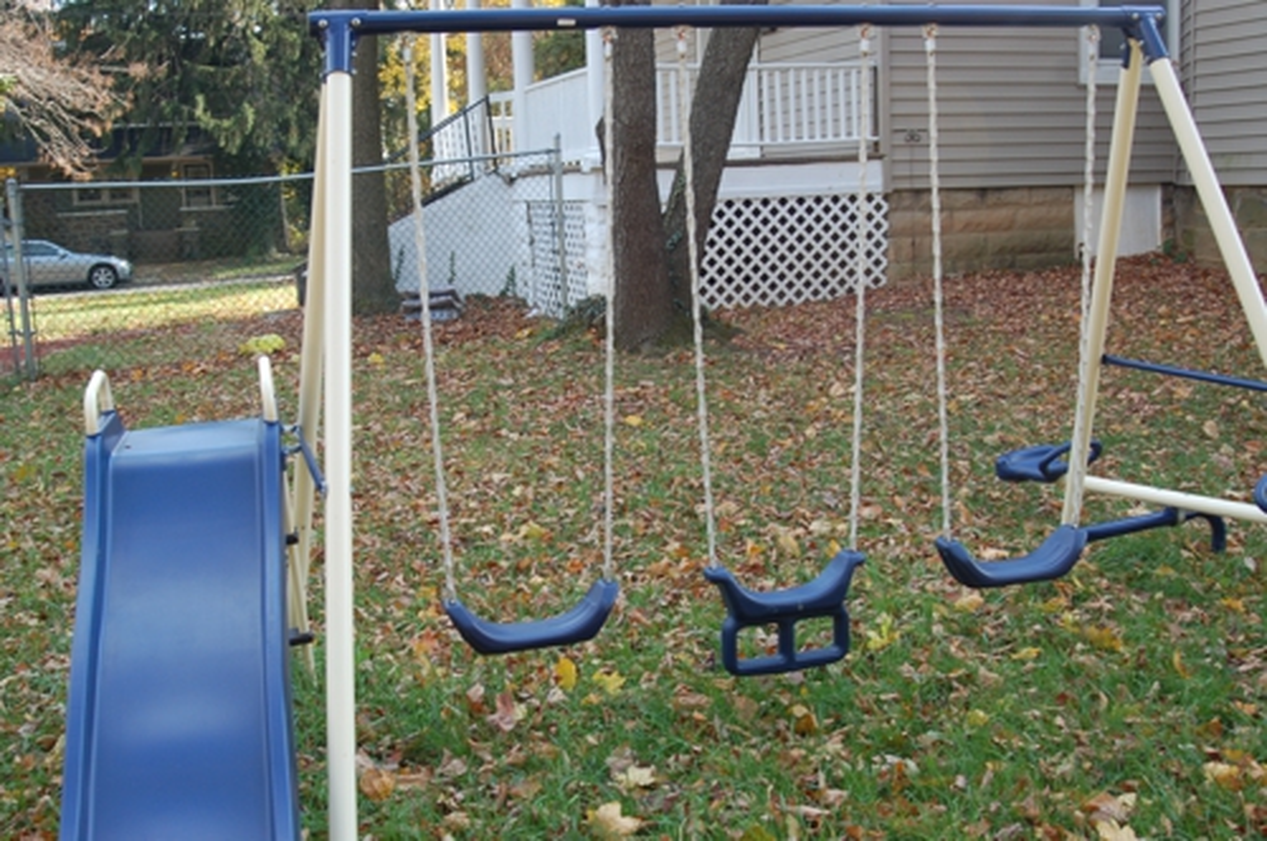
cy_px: 420
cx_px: 634
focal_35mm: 42
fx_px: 1476
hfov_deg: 46.5
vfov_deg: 31.8
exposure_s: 1/125
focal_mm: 28
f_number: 5.6
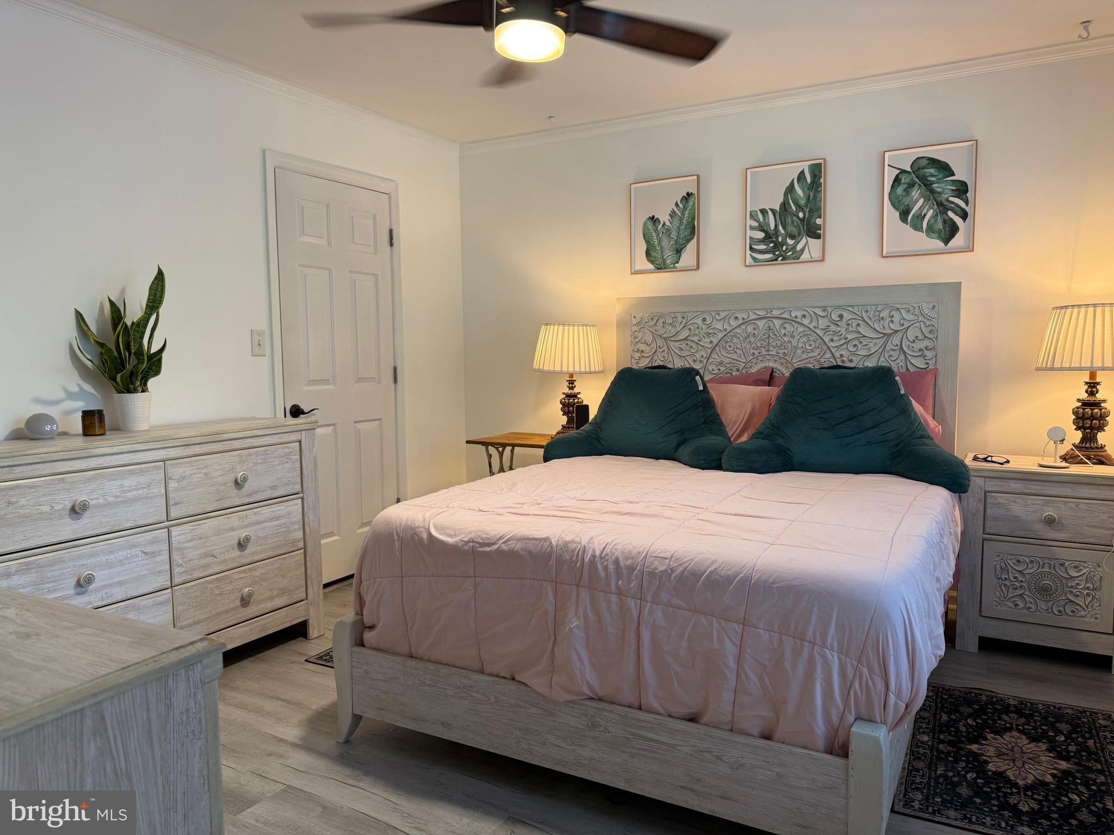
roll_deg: +0.3
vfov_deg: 56.8
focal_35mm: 24
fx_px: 772
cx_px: 557
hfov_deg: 71.6
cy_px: 418
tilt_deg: -4.4
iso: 125
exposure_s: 1/60
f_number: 1.78
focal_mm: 6.76
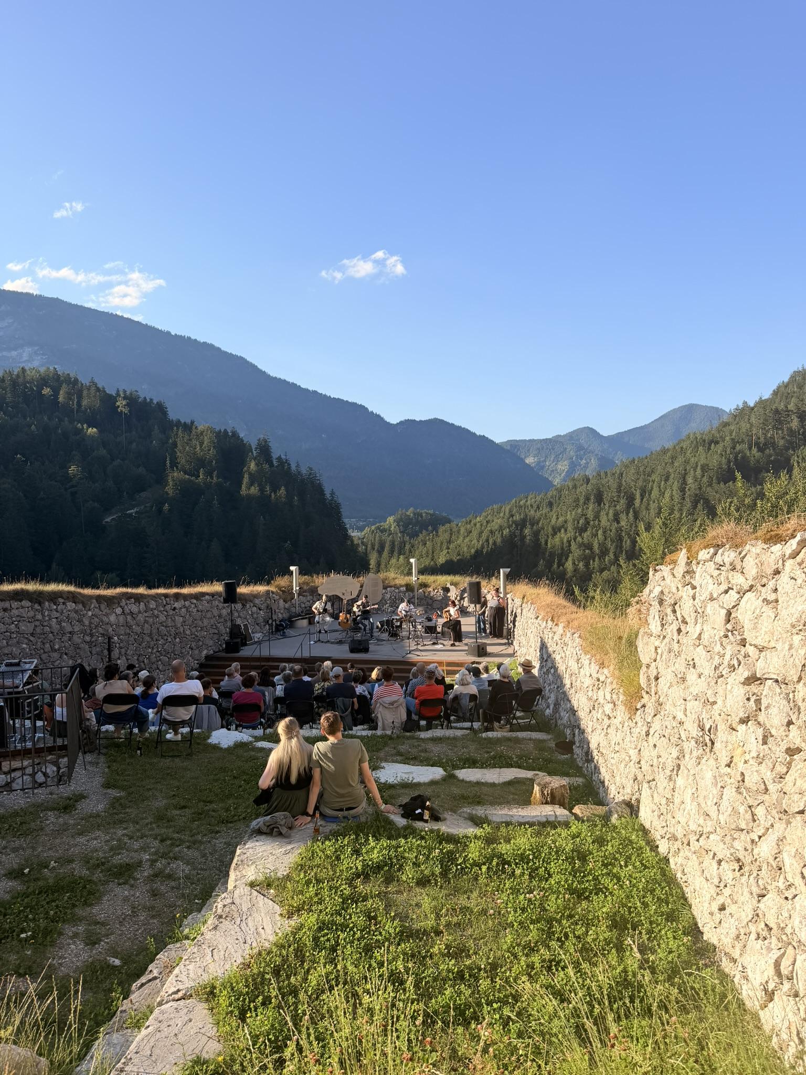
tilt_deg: -2.1
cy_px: 538
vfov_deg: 71.6
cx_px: 403
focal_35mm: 24
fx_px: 745
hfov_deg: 56.8
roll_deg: +1.0
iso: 80
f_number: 1.78
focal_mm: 6.76
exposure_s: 1/3145
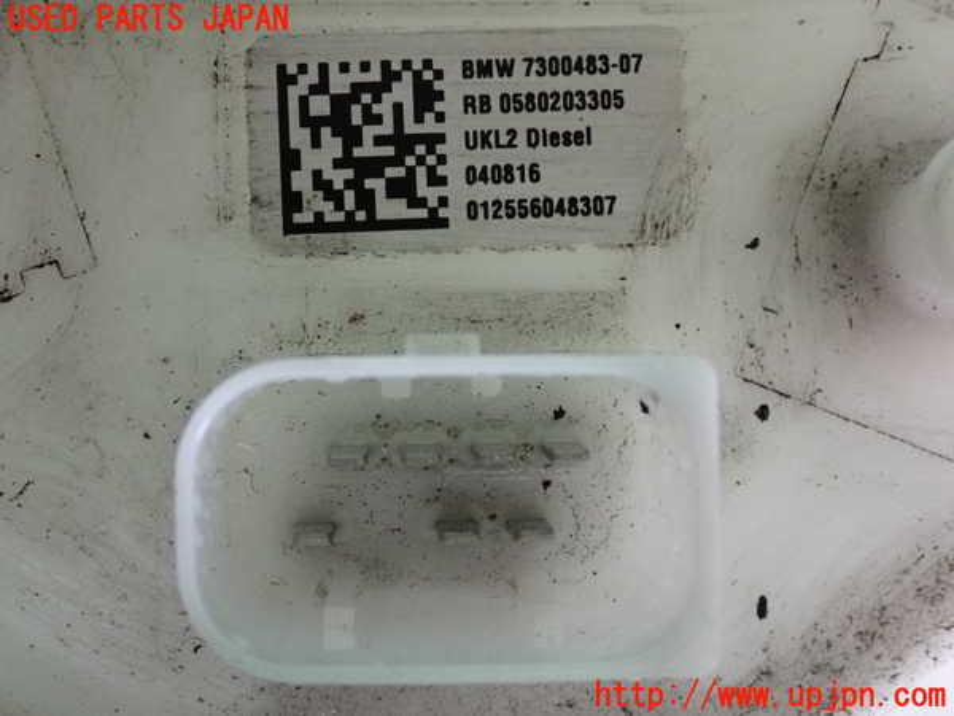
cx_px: 477
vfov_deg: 23.7
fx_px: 1709
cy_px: 358
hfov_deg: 31.2
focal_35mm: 62
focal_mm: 11.09
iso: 1600
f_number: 3.6
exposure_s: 1/125
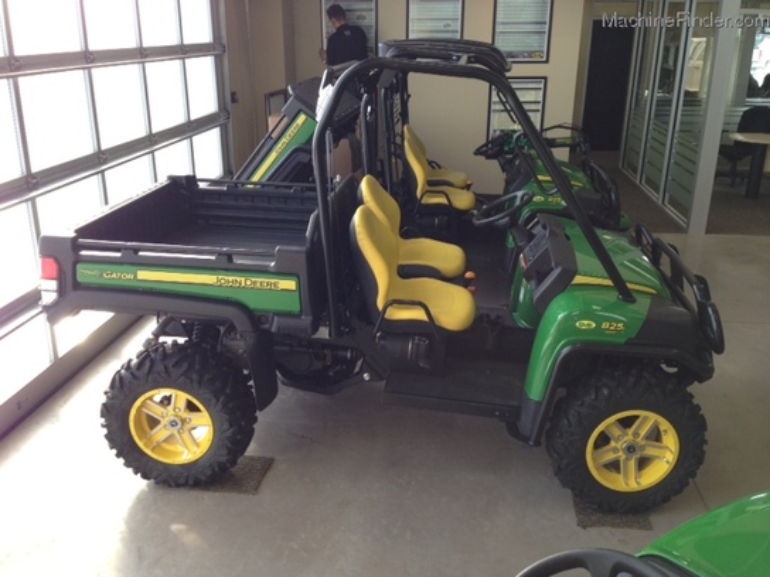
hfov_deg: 55.4
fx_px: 734
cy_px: 288
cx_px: 385
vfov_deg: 42.9
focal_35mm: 33
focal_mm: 4.13
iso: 50
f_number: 2.4
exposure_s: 1/148
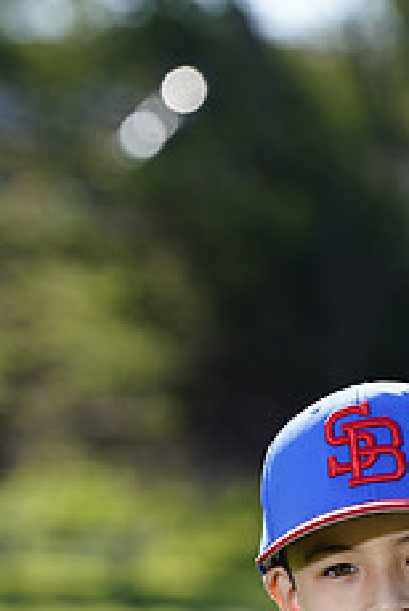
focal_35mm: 436
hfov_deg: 3.2
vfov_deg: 4.7
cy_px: 736
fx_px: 7407
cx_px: 458
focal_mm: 173
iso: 100
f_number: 5
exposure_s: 1/250
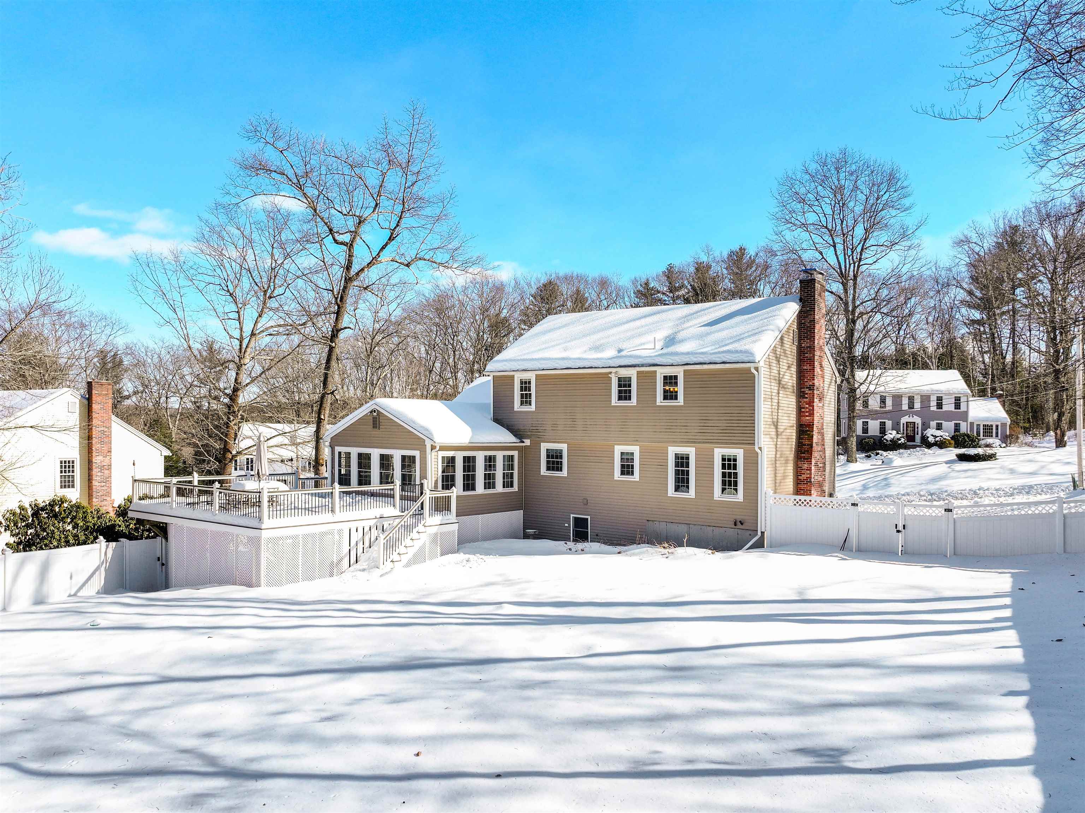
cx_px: 542
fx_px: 752
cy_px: 406
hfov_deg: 71.6
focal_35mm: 24
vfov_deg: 56.8
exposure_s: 1/1250
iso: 110
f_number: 2.8
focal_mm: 12.29
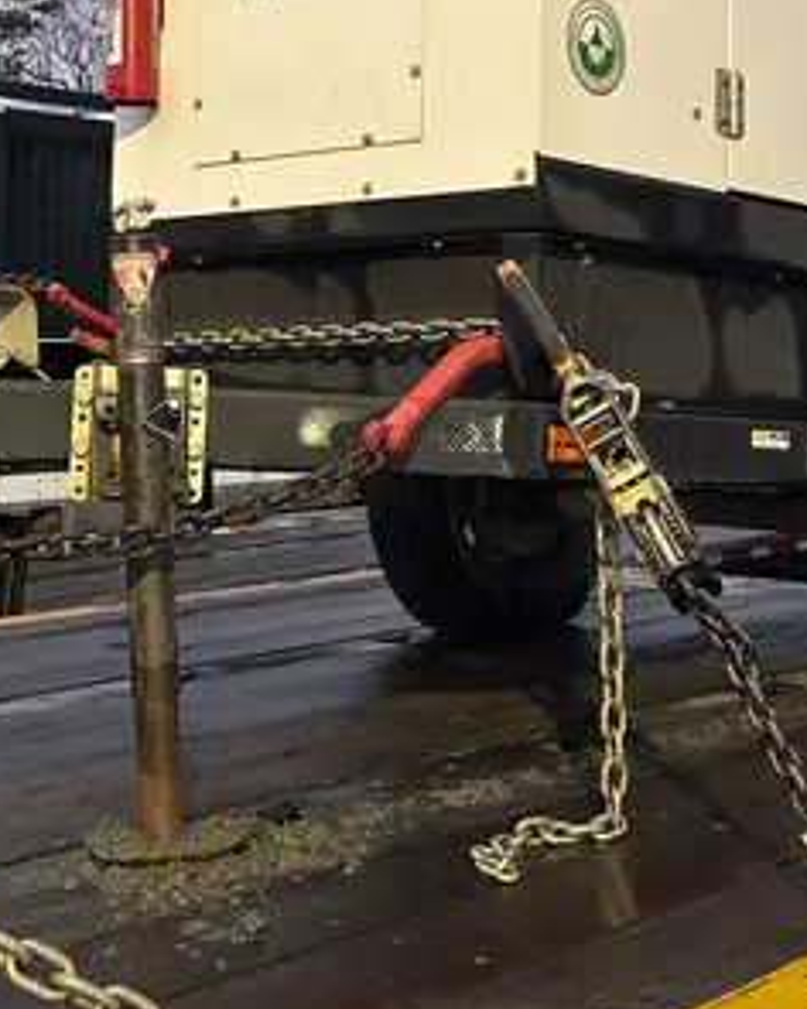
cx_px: 294
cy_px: 200
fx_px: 1881
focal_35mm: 63
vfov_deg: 29.3
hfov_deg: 24.1
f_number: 1.6
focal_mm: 5.96
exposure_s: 1/60
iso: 320
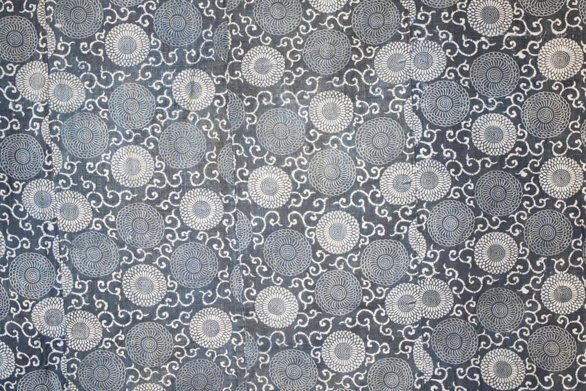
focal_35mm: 105
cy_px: 196
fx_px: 1709
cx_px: 293
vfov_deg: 13.0
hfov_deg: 19.5
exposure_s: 1/125
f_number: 4
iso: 2500
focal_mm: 105
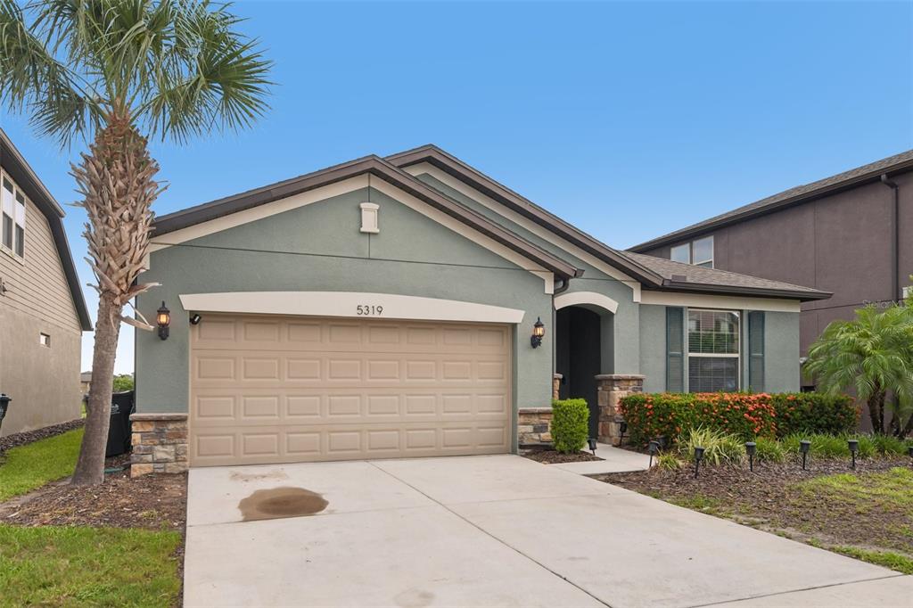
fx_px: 634
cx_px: 456
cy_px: 304
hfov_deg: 71.5
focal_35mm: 25
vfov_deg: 51.3
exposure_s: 1/200
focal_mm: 25
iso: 400
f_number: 8
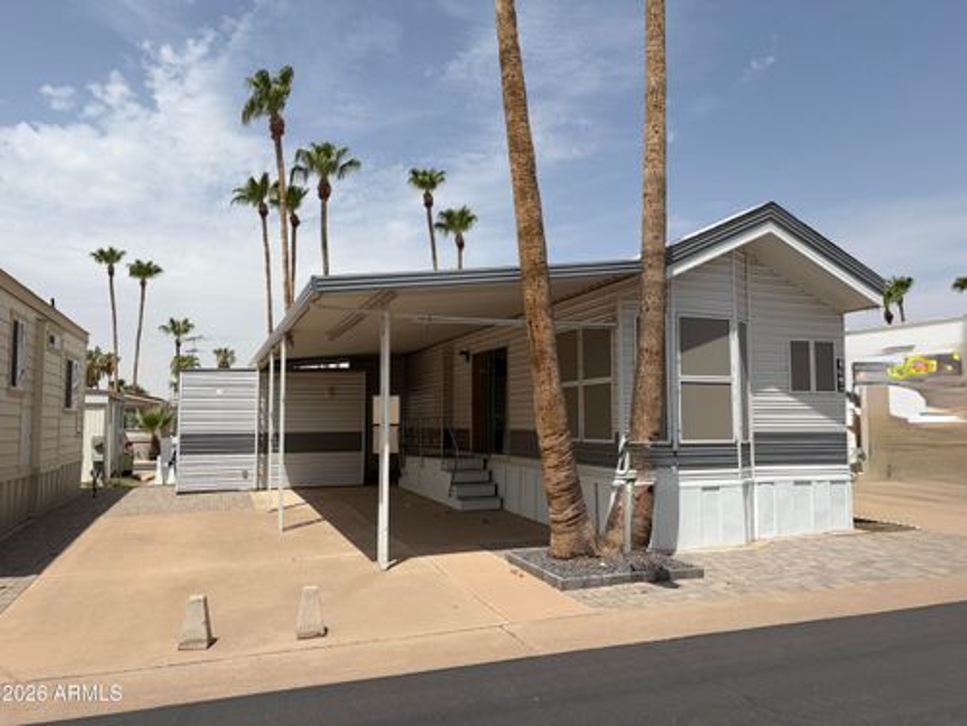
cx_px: 484
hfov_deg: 67.3
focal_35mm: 26
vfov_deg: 53.1
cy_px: 363
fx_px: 726
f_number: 1.6
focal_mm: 5.96
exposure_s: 1/5348
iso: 50
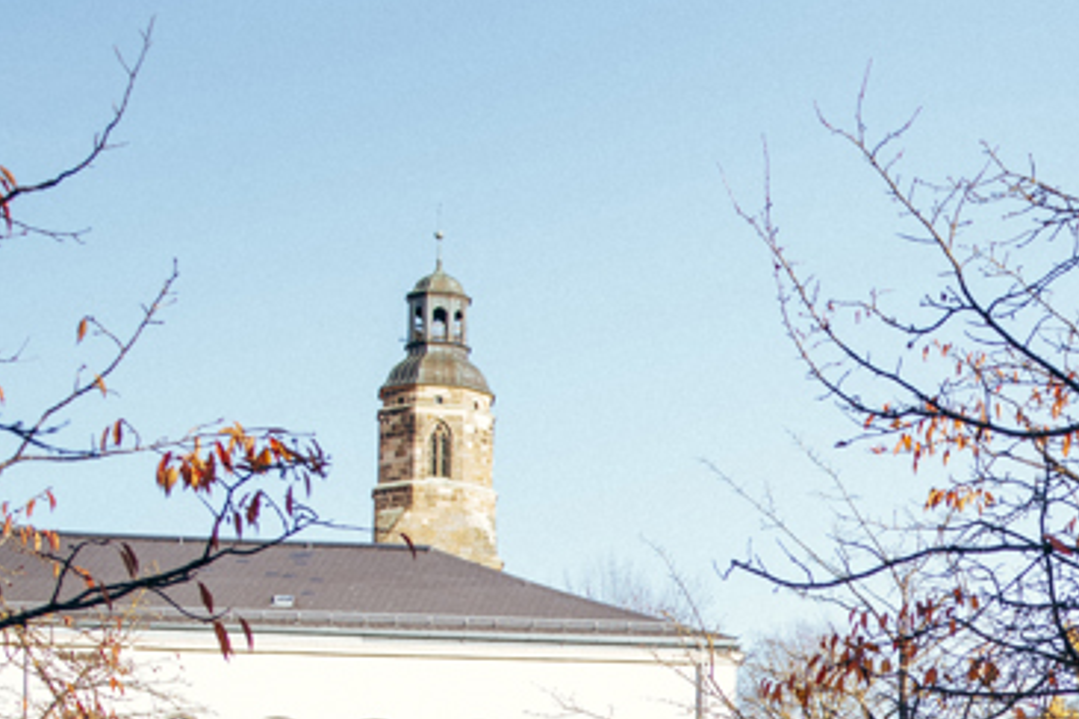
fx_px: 2937
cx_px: 1315
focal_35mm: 98
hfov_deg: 19.5
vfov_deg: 13.4
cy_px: 955
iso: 100
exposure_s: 1/500
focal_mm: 35
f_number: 2.8
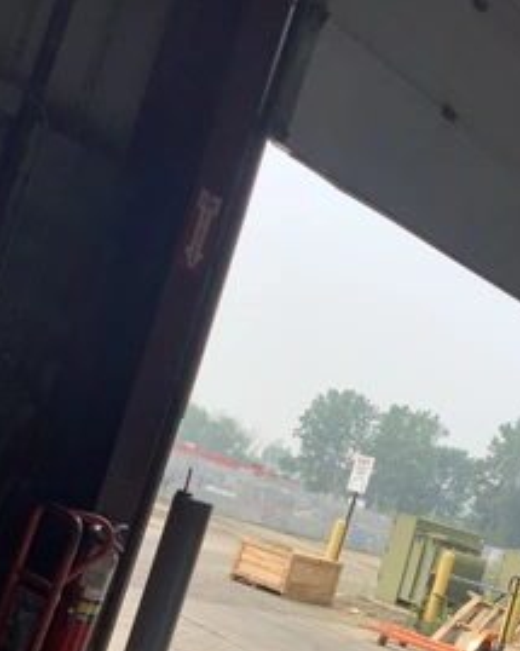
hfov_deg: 33.1
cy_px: 477
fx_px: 866
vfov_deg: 40.2
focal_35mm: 45
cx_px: 353
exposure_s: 1/279
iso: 25
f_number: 2.4
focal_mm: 3.3
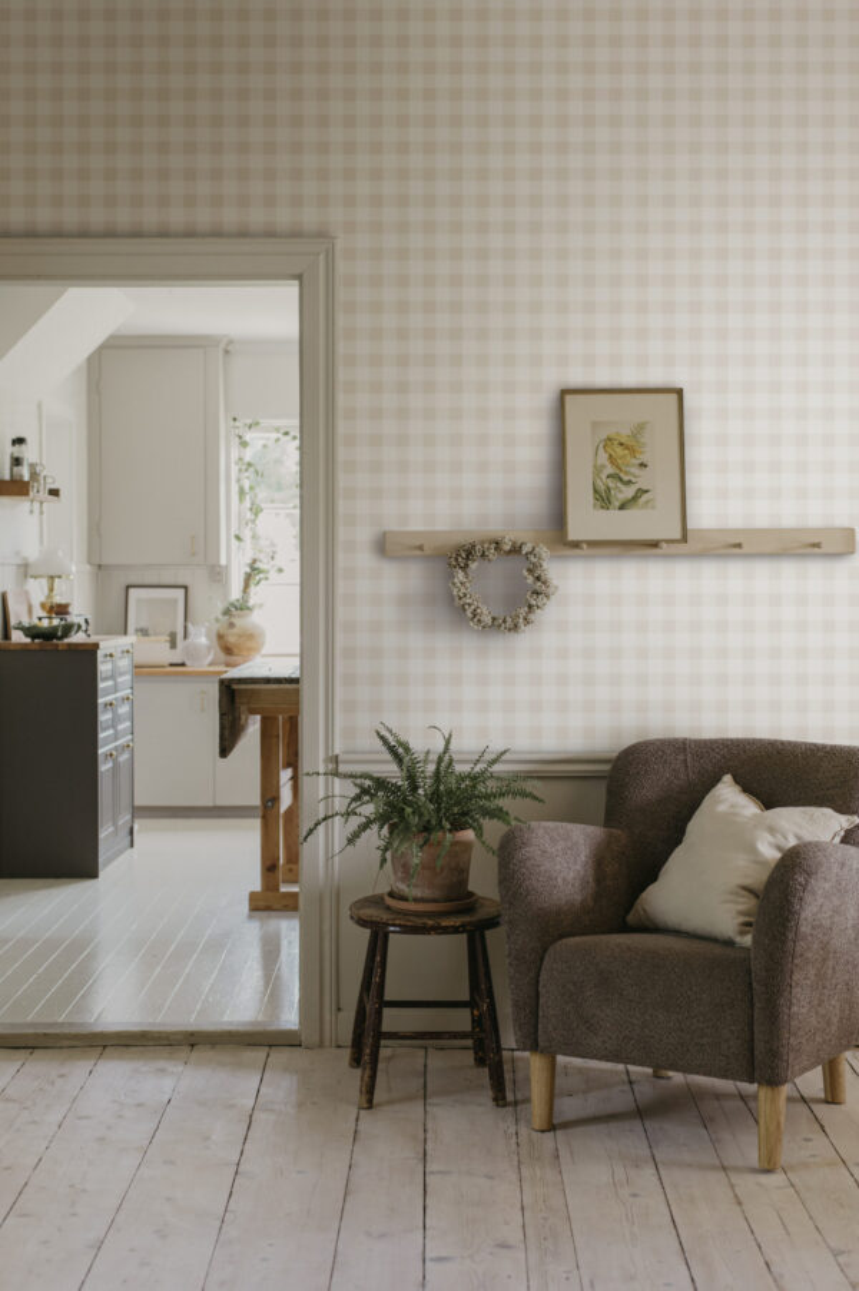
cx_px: 430
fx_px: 1792
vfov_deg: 39.6
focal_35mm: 50
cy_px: 646
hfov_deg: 27.0
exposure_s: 1/100
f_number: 4
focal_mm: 50
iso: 1000
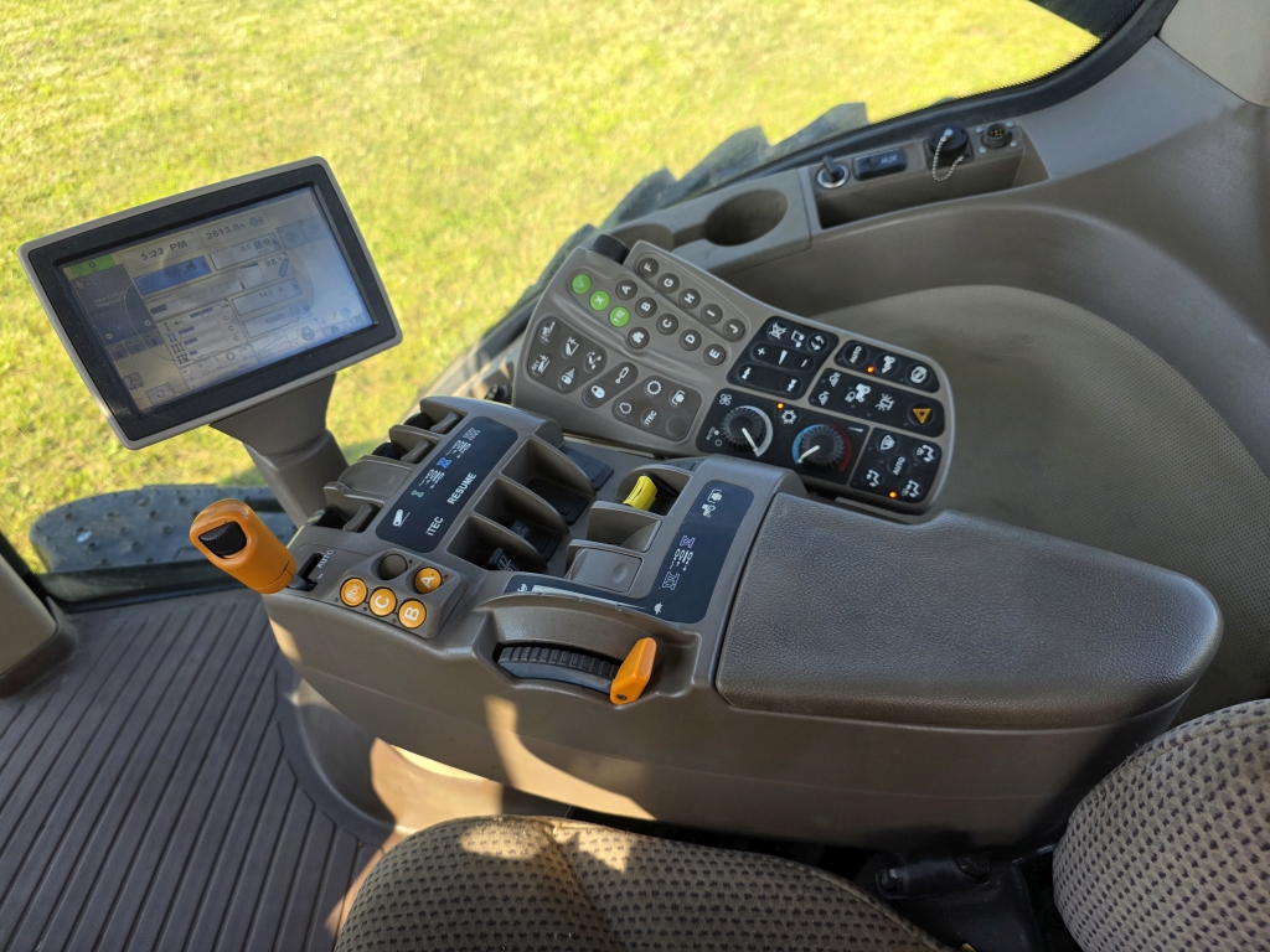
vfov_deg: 58.9
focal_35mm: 23
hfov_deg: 73.9
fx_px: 844
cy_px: 476
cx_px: 635
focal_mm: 6.3
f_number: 1.7
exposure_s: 1/359
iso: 40
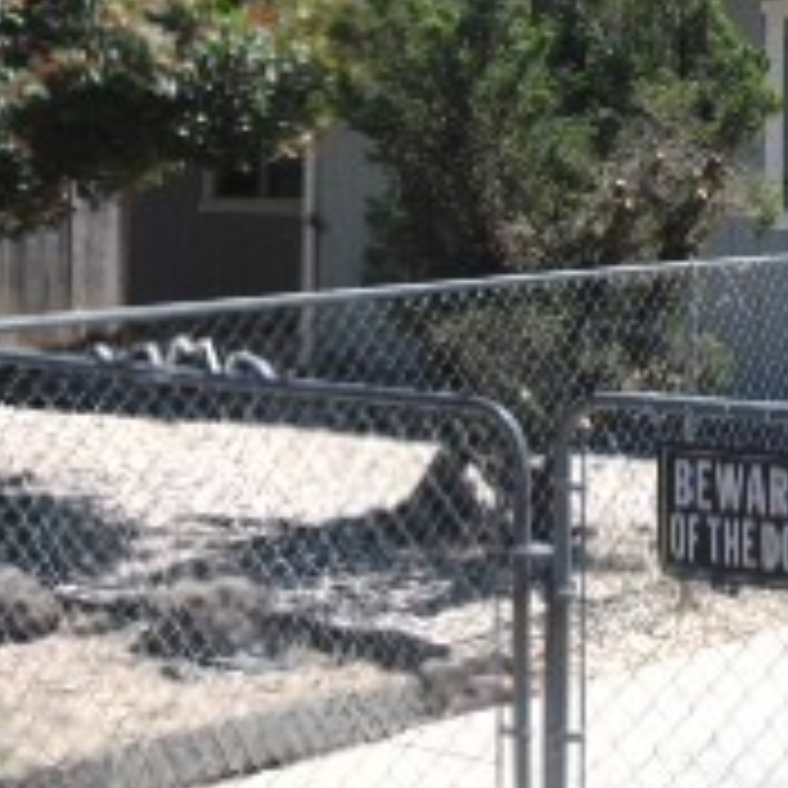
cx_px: 639
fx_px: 2086
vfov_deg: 21.2
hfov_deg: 21.1
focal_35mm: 81
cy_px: 212
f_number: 7.7
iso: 80
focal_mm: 4.5
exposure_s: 1/200
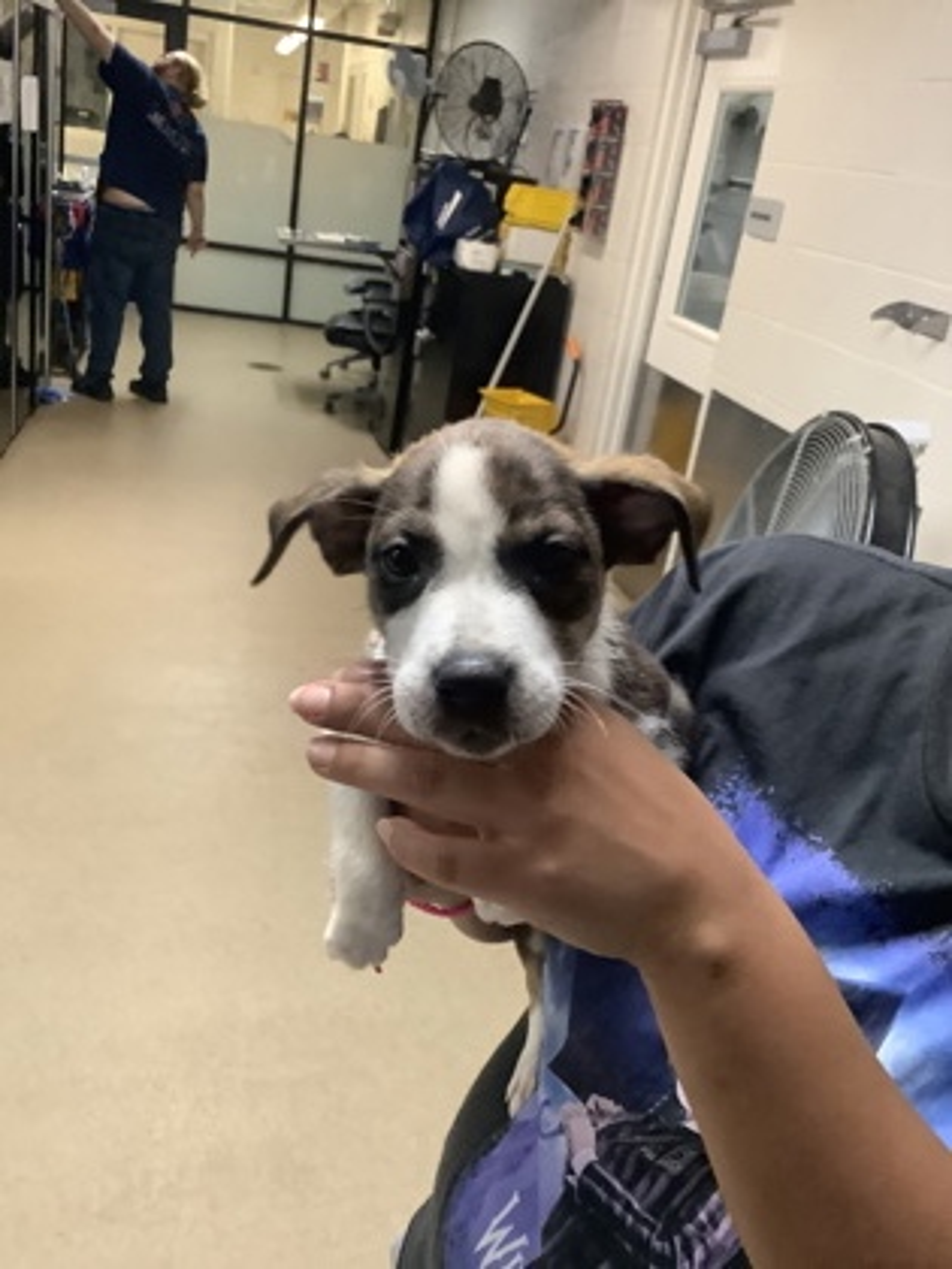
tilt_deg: -23.8
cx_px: 476
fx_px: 1137
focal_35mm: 31
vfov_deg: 58.4
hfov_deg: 45.4
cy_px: 634
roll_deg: -7.0
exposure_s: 1/60
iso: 400
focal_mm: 3.3
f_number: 2.4
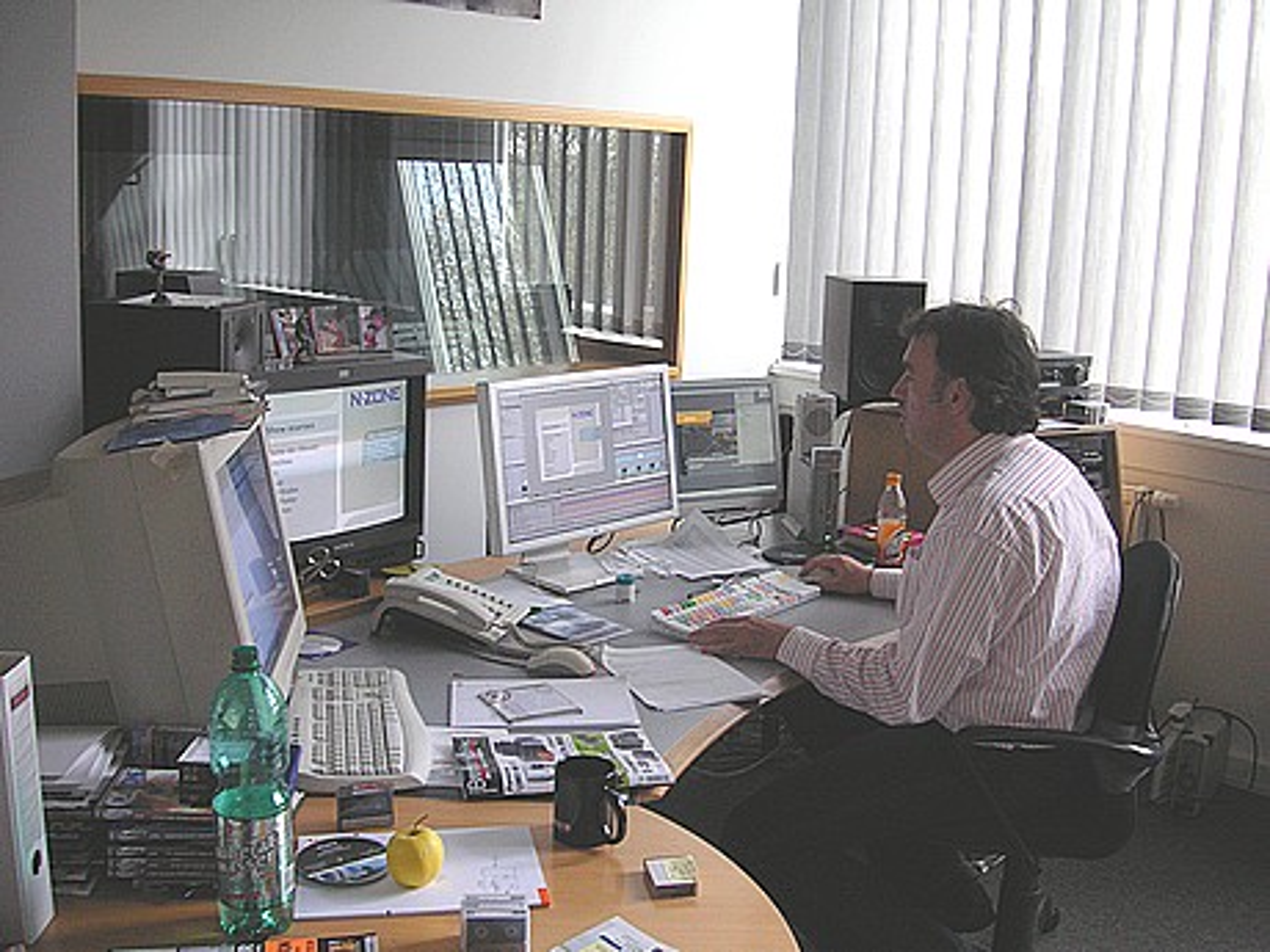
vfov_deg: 38.7
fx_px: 1357
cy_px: 476
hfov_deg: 50.1
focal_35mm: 37
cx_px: 635
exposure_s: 1/45
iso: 80
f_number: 2.8
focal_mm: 6.1
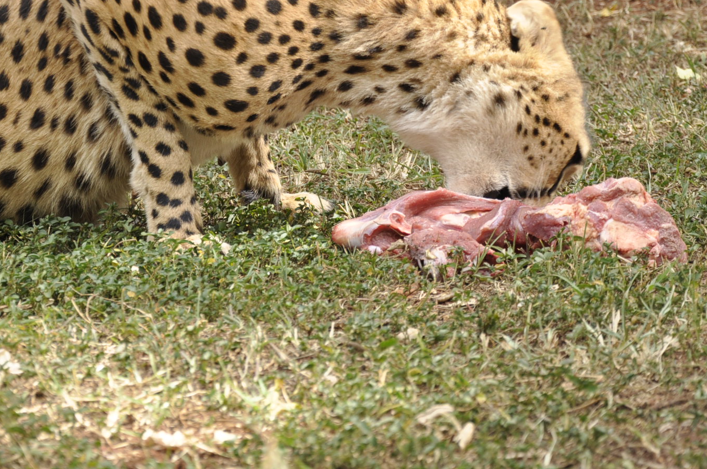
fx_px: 3080
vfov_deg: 8.7
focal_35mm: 157
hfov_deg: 13.1
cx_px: 266
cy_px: 185
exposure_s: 1/160
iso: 400
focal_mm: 66
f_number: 6.3
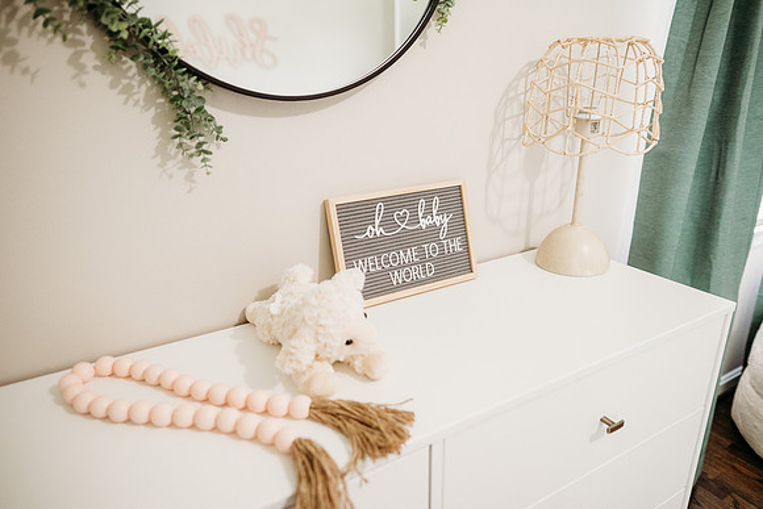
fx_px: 509
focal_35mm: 24
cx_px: 382
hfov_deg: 73.7
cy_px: 254
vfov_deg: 53.2
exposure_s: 1/200
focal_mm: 24
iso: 2000
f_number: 2.5
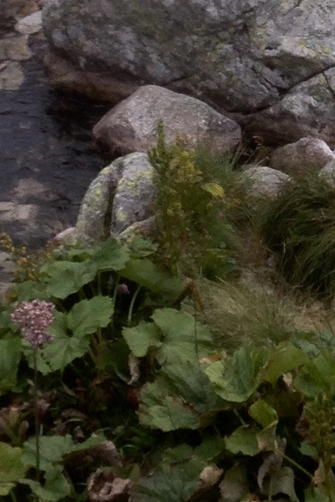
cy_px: -128
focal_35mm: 155
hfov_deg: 8.8
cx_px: 329
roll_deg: -2.2
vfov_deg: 12.9
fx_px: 2163
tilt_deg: -16.6
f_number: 2.4
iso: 64
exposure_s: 1/60
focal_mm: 4.12
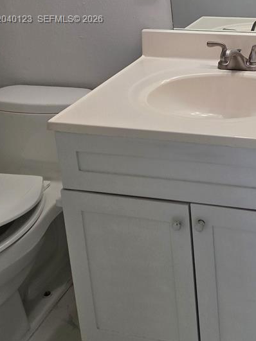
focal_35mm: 52
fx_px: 513
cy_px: 20
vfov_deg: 34.3
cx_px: 273
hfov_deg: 26.1
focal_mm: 5.4
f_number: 1.8
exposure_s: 1/120
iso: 100
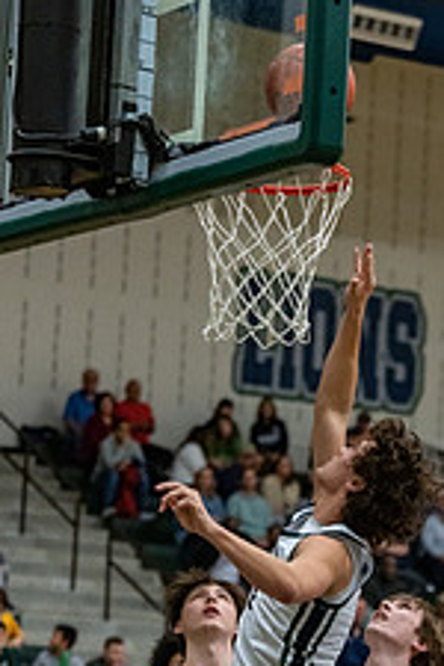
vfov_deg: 14.5
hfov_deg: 9.8
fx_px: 2590
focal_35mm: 140
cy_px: 589
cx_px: 397
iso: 4000
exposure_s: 1/1000
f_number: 2.8
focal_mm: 70
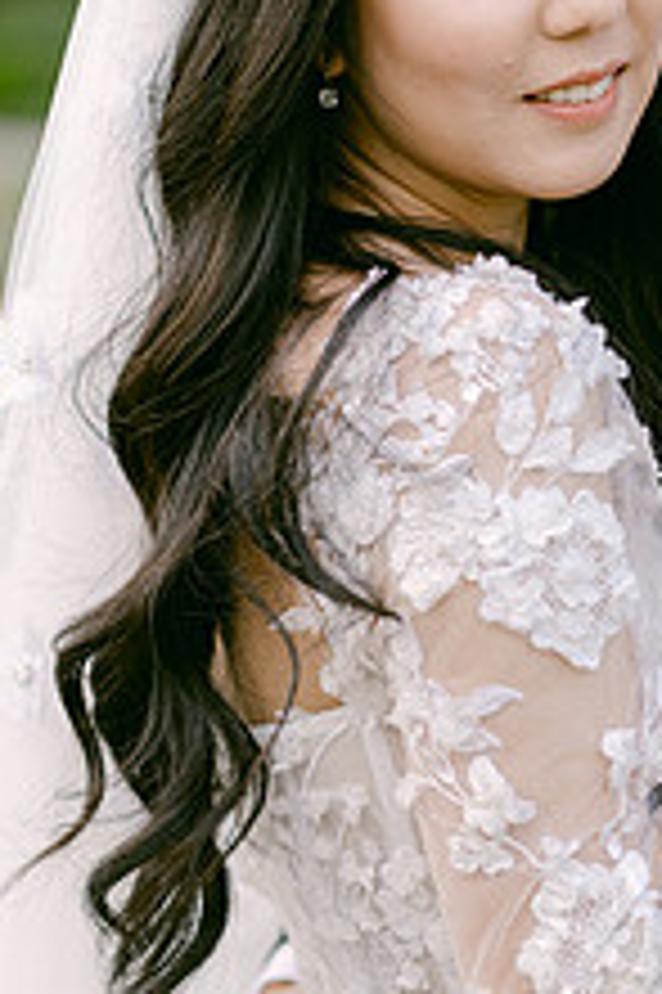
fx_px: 4779
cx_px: 585
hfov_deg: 7.9
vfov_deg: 11.9
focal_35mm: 173
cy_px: 351
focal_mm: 85
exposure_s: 1/320
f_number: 2.8
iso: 100
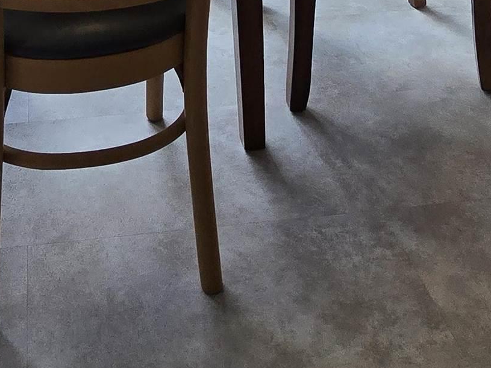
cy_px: -278
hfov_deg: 38.0
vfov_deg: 21.1
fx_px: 695
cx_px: 128
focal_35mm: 49
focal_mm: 2.2
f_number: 2.2
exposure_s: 1/359
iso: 160
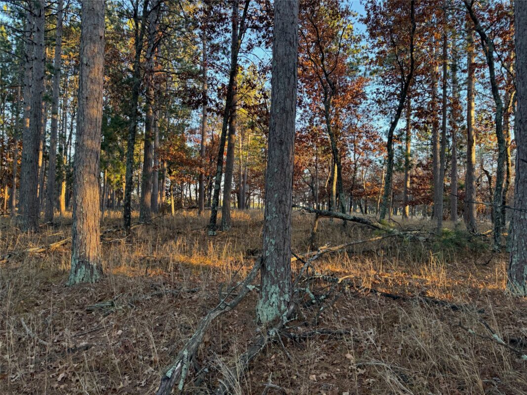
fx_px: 365
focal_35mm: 24
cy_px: 198
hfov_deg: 71.6
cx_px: 264
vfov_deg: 56.8
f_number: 1.78
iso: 100
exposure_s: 1/121
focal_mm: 6.76
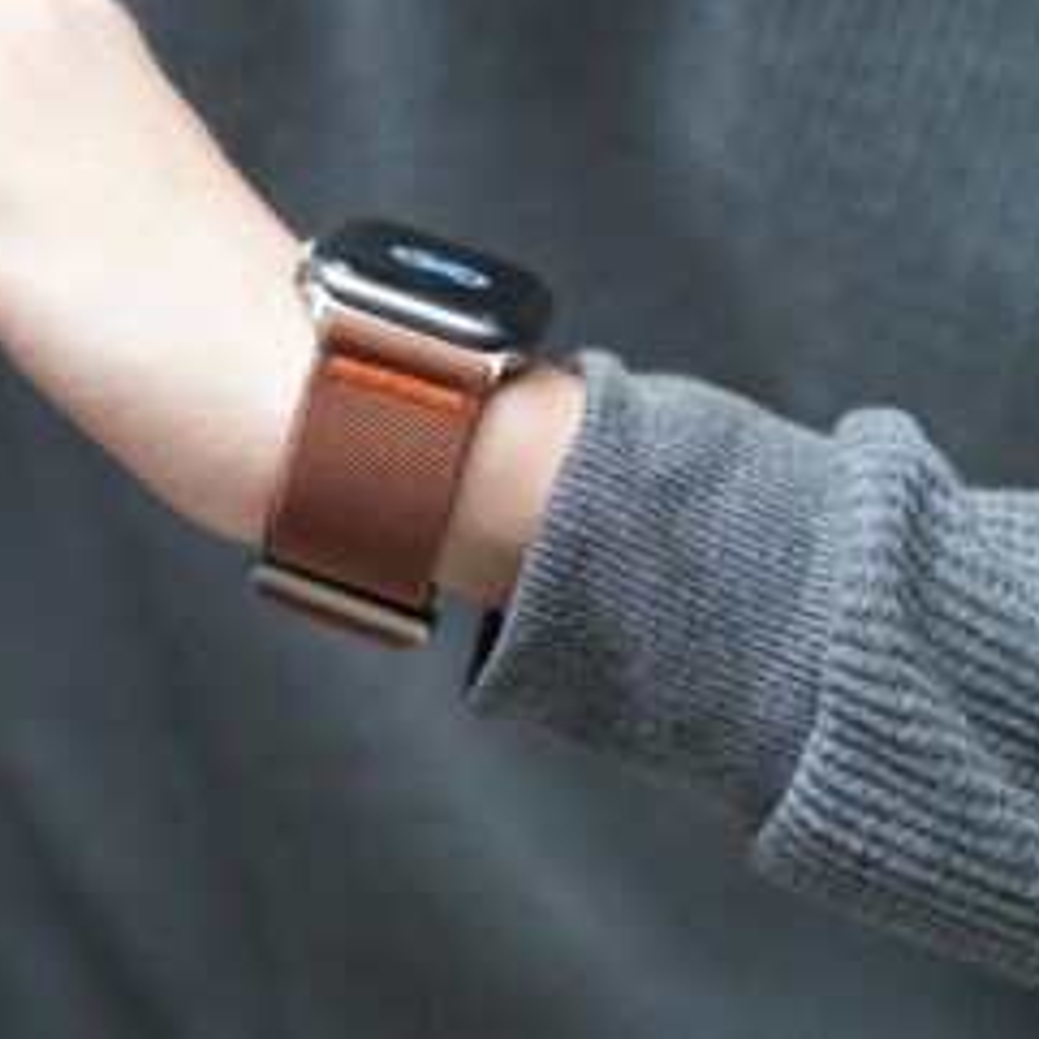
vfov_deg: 16.4
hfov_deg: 16.4
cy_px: 468
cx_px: 414
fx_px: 3600
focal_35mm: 106
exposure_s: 1/200
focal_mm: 75
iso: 5000
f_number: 4
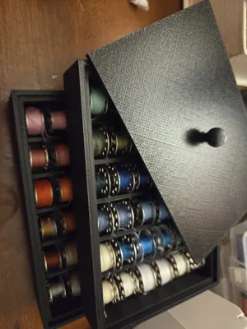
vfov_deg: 73.9
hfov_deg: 58.9
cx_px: 124
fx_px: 219
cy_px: 164
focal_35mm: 23
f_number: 1.8
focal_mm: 5.4
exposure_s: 1/60
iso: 1600
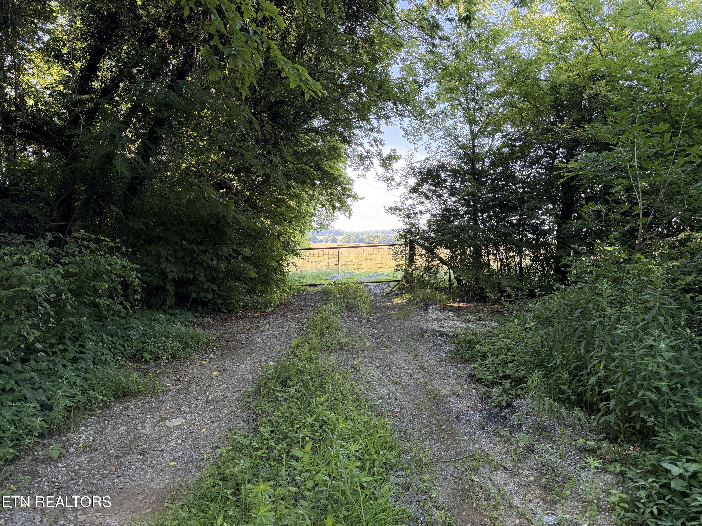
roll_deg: +0.2
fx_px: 487
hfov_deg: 71.6
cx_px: 351
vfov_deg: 56.8
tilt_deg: -2.4
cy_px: 263
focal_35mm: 24
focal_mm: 6.76
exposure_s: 1/219
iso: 200
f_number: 1.78
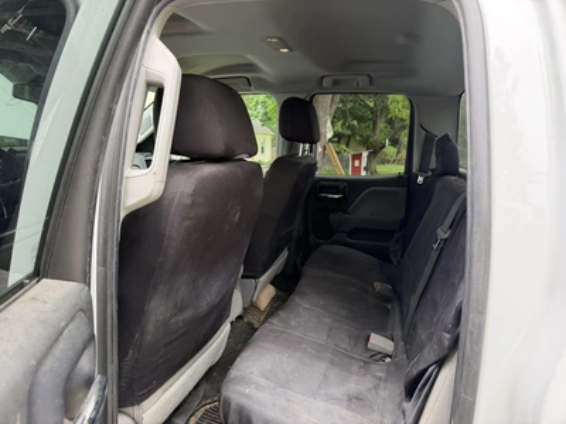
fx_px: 392
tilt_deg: -11.5
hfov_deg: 71.6
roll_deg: -1.8
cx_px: 283
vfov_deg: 56.8
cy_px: 212
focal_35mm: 24
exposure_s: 1/202
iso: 125
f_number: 1.78
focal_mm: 6.76
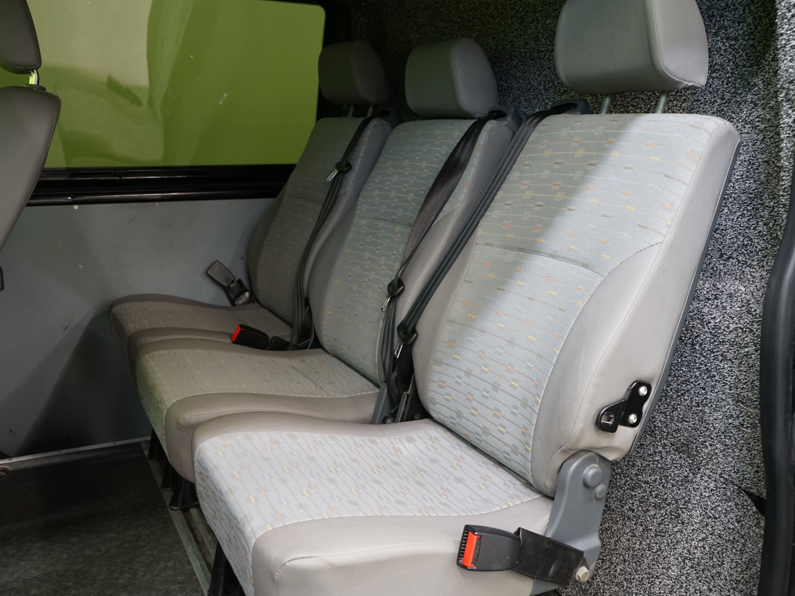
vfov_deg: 45.4
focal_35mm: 31
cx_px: 365
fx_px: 712
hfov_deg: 58.3
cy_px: 304
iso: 1600
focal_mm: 28
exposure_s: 1/20
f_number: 5
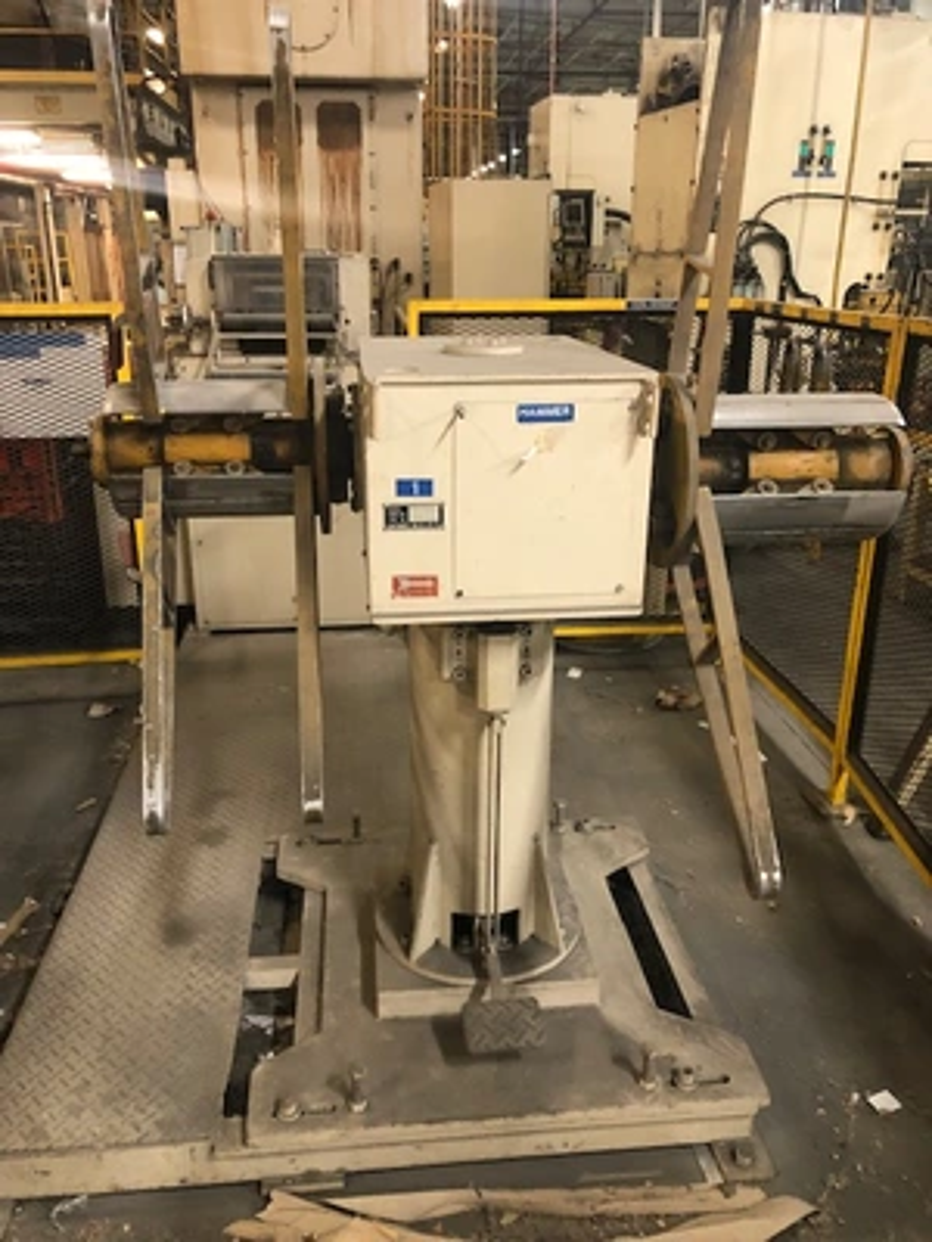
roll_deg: +0.7
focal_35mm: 28
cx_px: 466
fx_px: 1005
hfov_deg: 49.7
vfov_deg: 63.4
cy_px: 621
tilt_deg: -20.8
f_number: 1.8
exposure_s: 1/15
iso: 80
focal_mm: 3.99
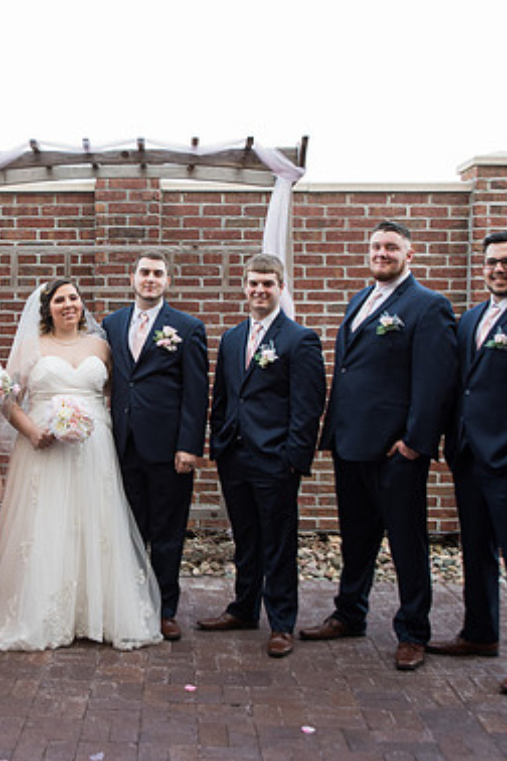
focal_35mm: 50
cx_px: 81
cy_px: 383
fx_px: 1056
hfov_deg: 26.3
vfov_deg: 39.6
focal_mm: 26
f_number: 3.5
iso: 320
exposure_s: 1/200
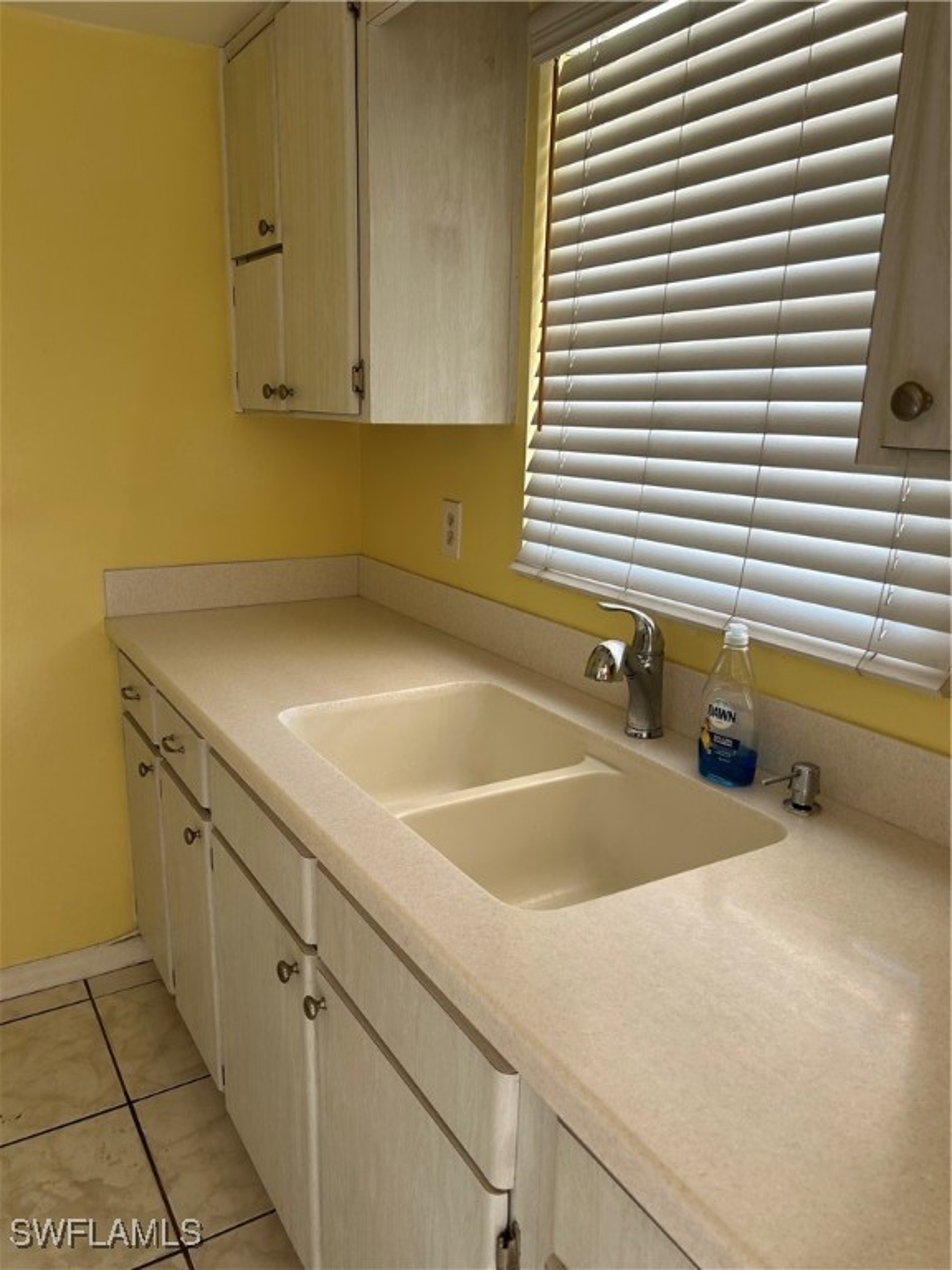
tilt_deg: -14.2
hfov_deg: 53.1
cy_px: 635
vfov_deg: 67.3
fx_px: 953
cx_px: 476
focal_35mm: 26
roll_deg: -2.4
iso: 40
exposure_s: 1/121
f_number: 1.5
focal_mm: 5.7
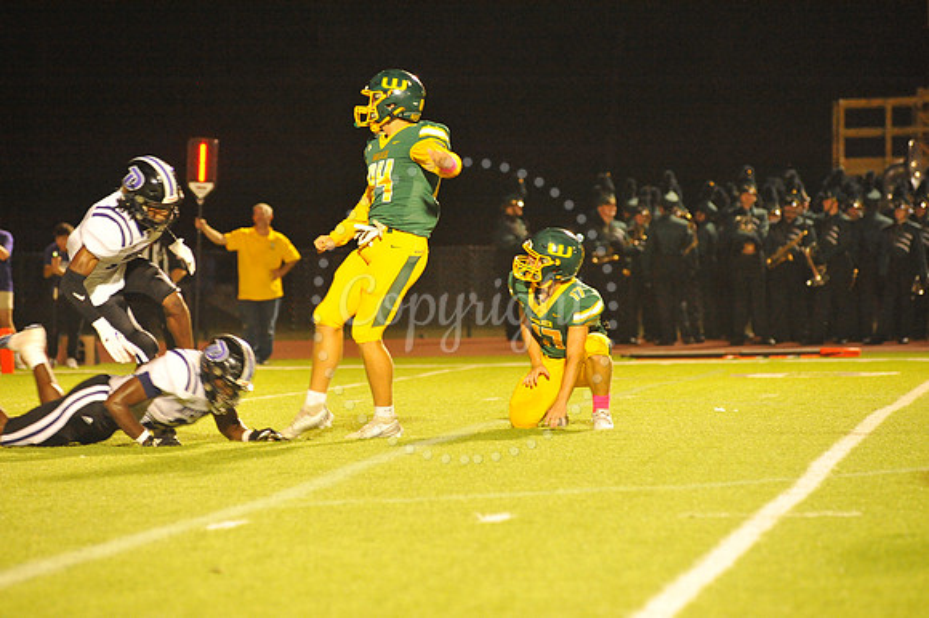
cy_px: 309
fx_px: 5158
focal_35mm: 200
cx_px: 464
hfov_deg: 10.3
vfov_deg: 6.9
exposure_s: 1/200
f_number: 5
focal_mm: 200
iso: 6400
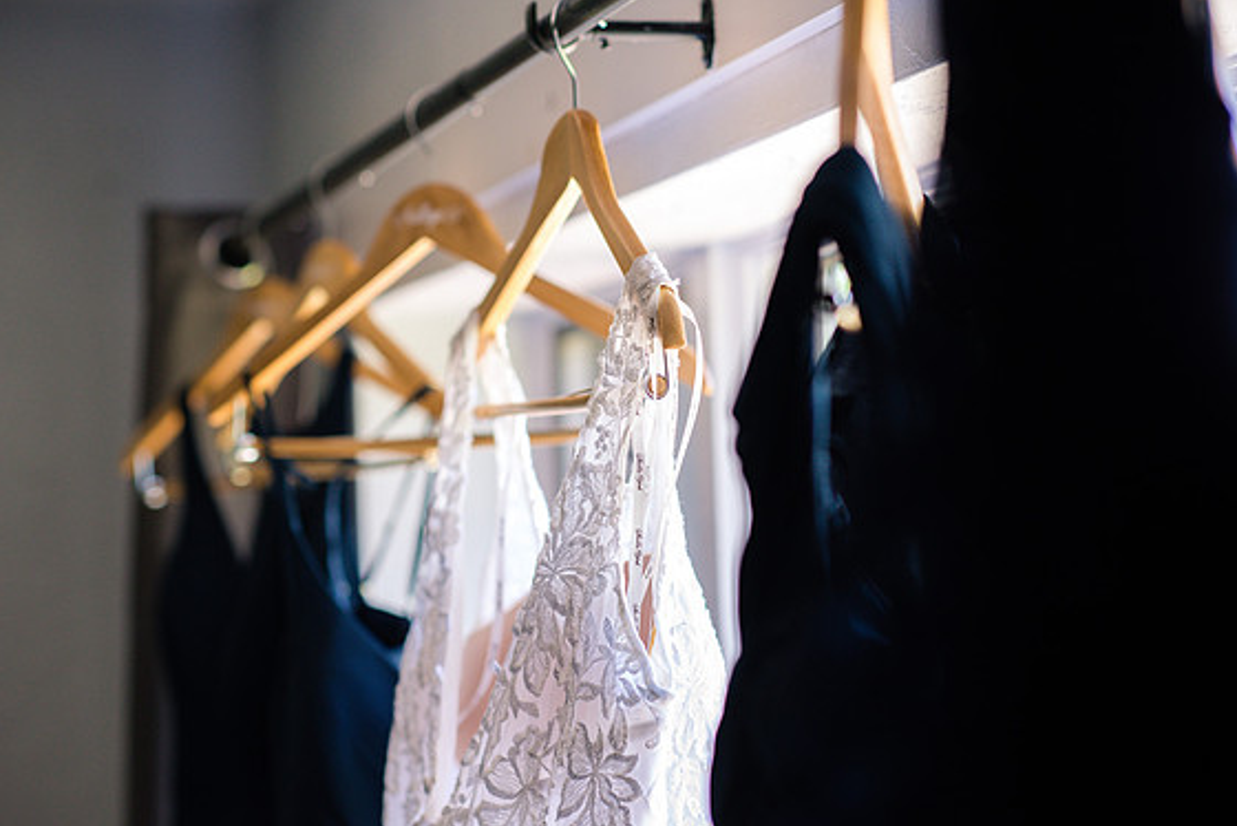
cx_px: 623
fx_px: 3025
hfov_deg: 23.1
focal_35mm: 88
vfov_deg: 15.6
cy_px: 405
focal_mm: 85
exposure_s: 1/250
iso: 800
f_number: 2.8
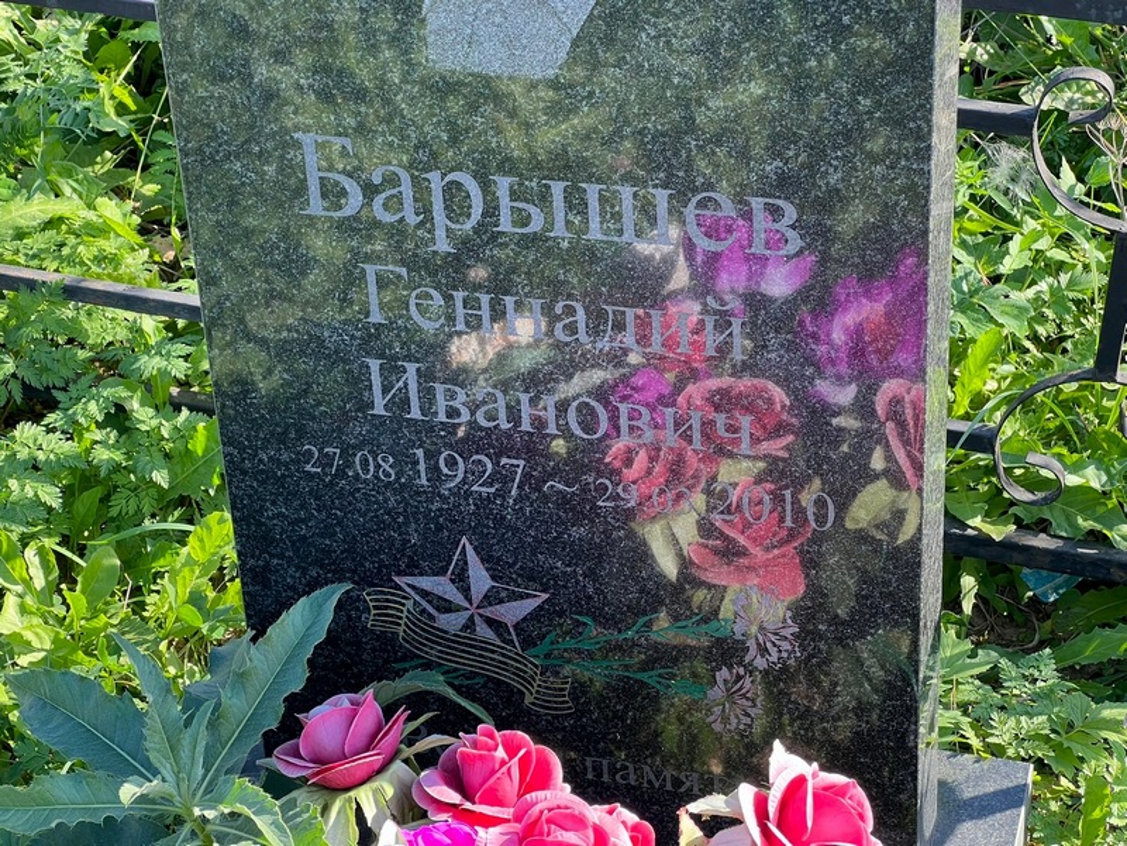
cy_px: 423
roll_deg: +2.0
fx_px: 2507
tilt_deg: -34.0
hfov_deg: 25.3
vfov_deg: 19.1
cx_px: 564
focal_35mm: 77
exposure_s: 1/99
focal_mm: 9
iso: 32
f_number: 2.8
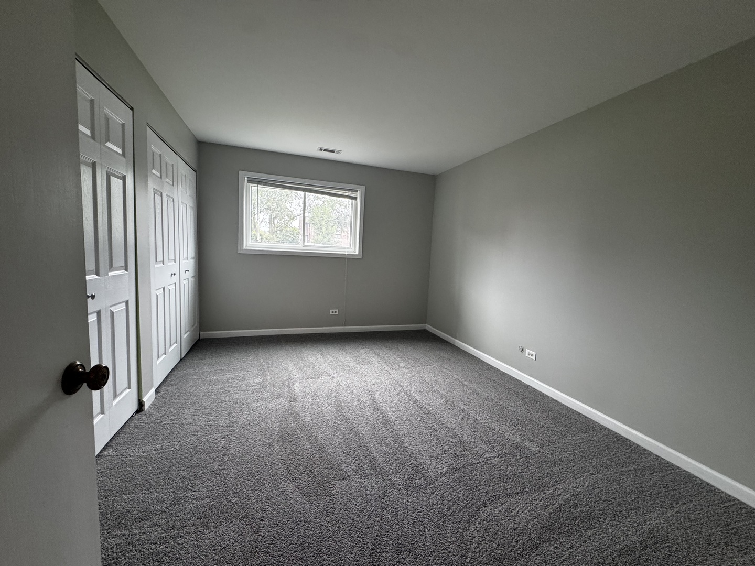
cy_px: 283
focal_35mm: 14
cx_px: 378
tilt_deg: -6.4
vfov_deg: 85.7
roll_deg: -3.1
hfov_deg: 102.1
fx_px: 305
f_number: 2.2
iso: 320
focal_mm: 2.22
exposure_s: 1/120
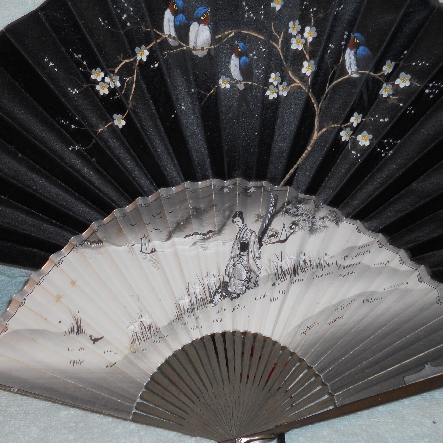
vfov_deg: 43.9
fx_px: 550
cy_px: 220
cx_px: 202
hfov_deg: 43.8
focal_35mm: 38
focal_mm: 5.8
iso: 80
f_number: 3.5
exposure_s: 1/25
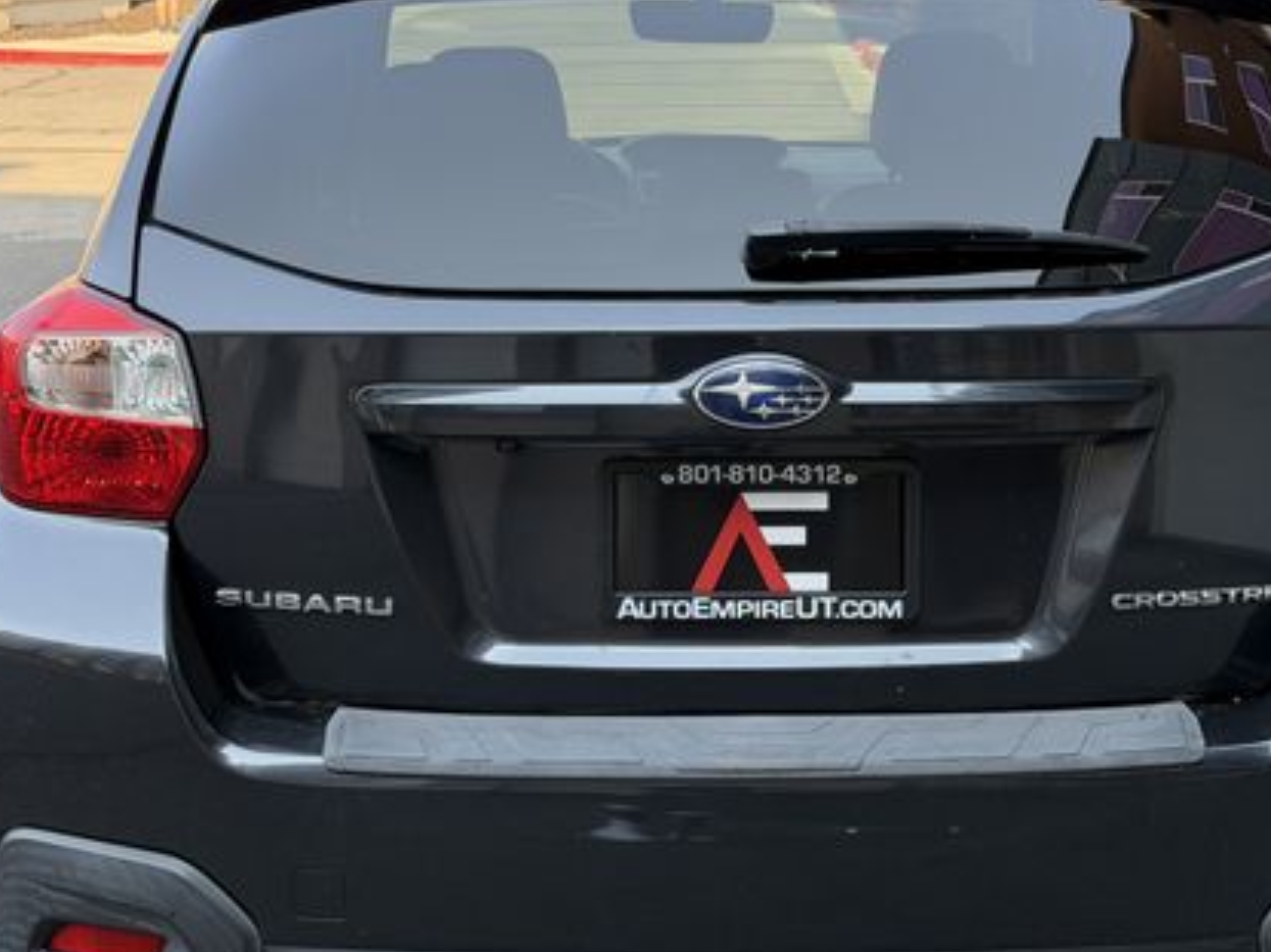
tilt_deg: -10.6
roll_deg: -2.1
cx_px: 689
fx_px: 2716
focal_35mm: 74
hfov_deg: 26.3
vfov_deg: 19.9
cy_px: 484
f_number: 1.78
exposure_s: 1/243
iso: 64
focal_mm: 6.76
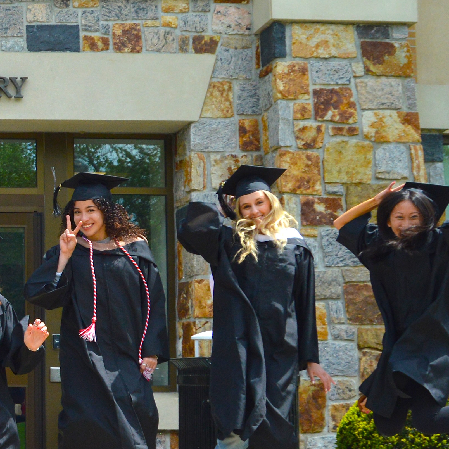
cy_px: 285
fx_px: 1329
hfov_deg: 17.2
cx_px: -235
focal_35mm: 91
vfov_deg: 19.1
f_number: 5.6
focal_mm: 19
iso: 400
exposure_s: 1/1600
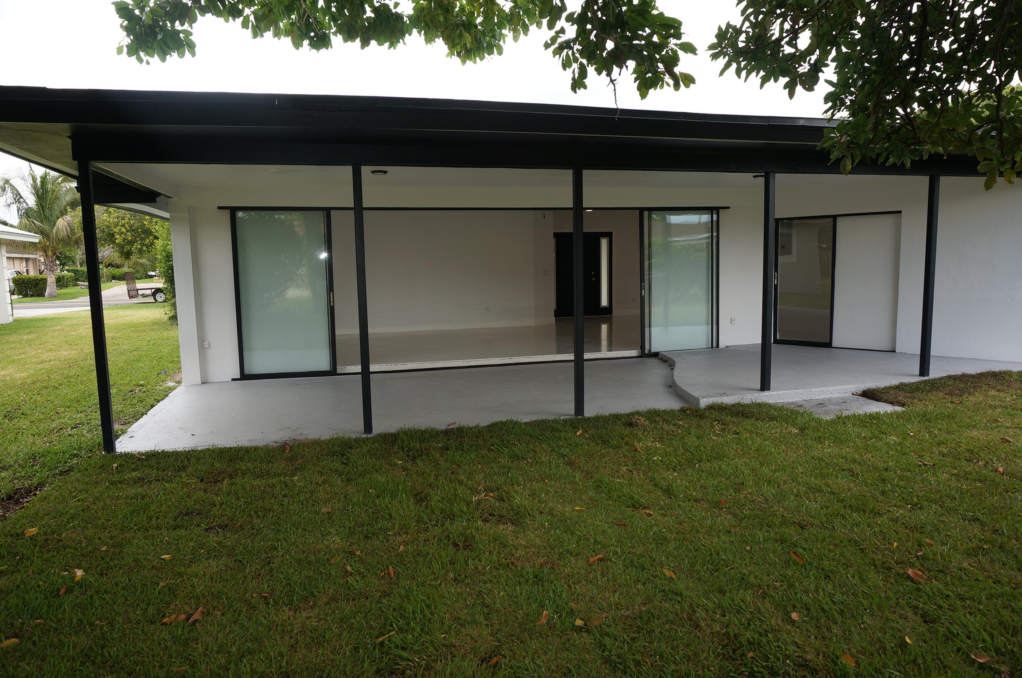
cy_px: 339
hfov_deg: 73.8
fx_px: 680
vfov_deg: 53.0
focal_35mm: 24
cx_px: 511
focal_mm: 16
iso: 100
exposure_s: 1/80
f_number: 6.3
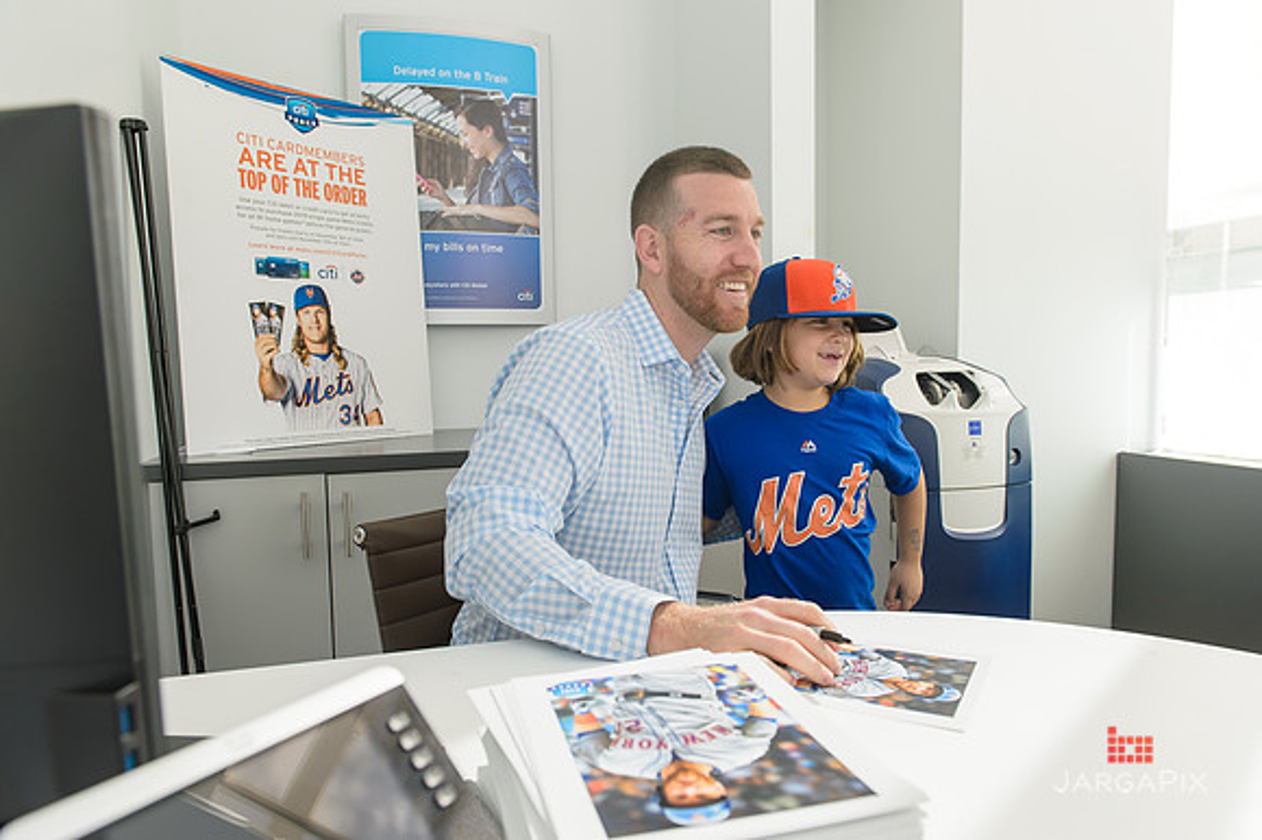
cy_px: 420
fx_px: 841
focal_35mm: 24
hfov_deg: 73.8
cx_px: 631
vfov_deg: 53.1
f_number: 5
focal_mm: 24
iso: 500
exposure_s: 1/160
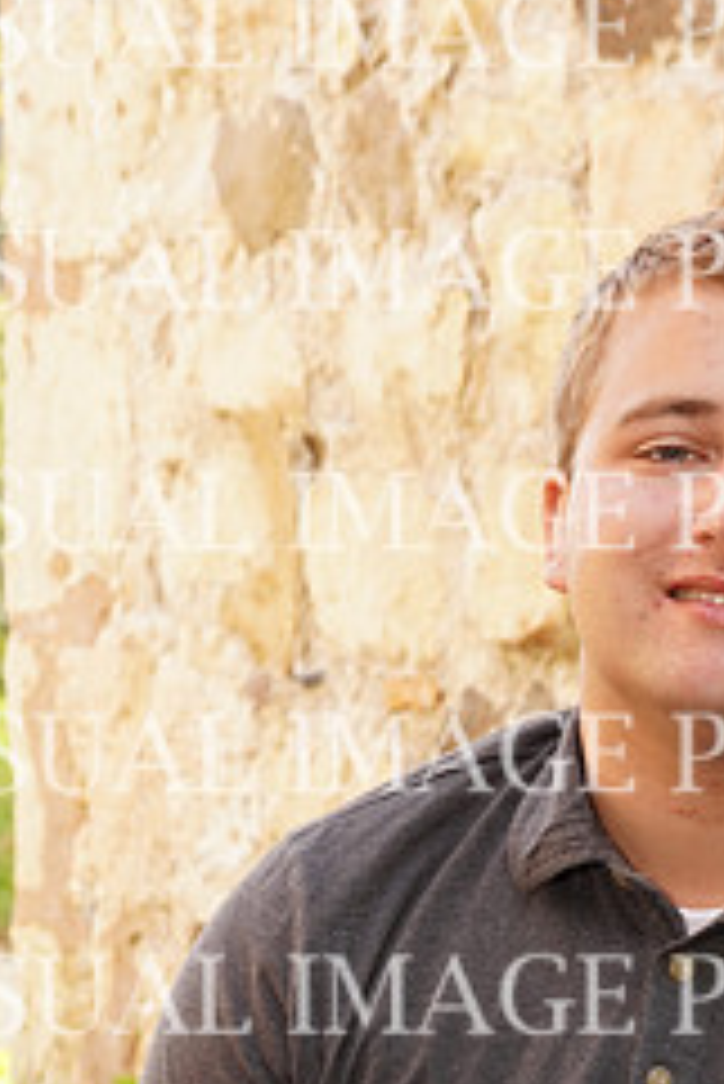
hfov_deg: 5.1
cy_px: 1115
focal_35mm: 267
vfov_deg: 7.7
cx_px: 641
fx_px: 8042
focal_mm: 74
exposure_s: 1/100
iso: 400
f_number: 8
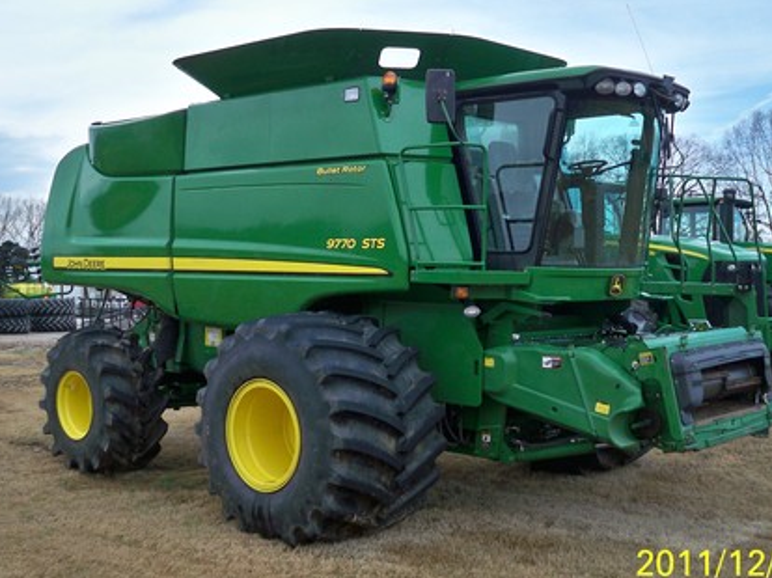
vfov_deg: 31.5
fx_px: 1025
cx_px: 388
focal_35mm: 46
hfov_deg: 41.3
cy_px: 280
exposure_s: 1/500
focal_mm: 6.3
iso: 160
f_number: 3.1
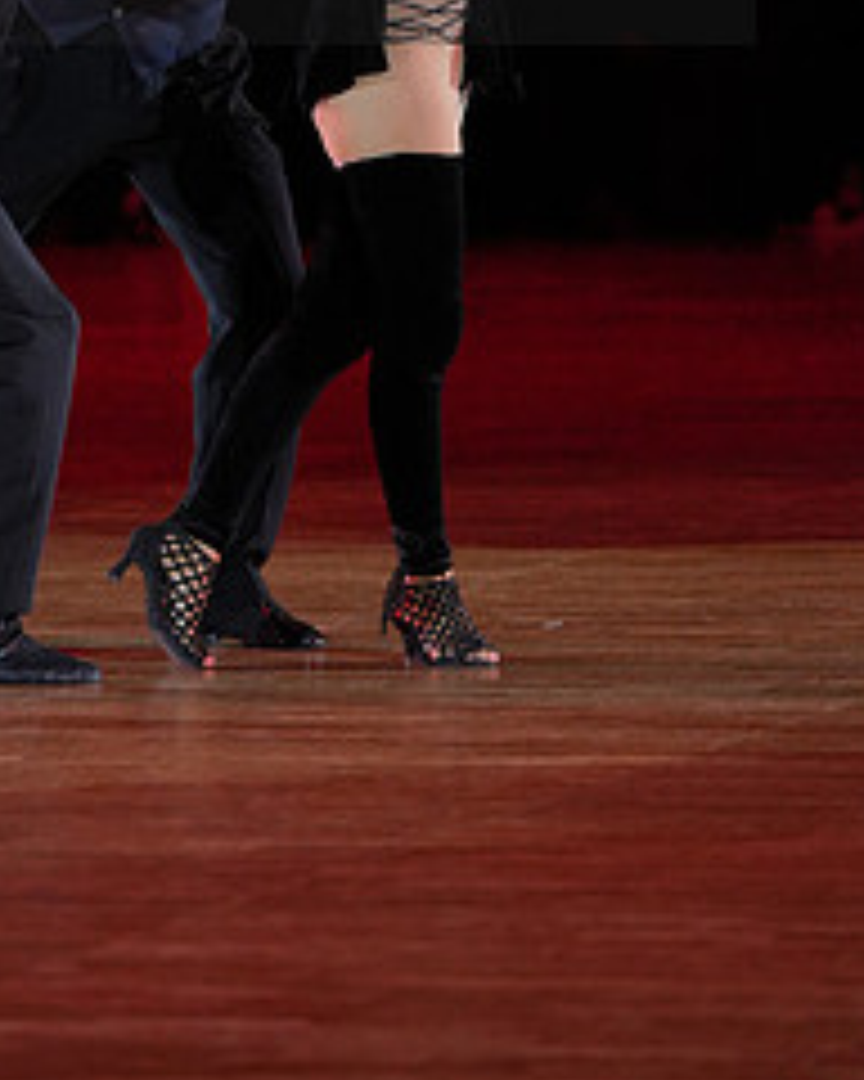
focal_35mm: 413
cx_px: 137
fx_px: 13201
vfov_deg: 4.7
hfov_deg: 3.7
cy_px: -104
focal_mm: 182
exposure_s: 1/1000
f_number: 2.8
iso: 1250
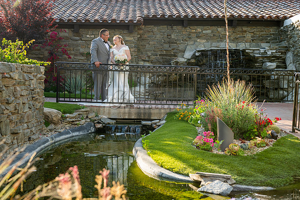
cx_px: 150
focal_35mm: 50
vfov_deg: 27.1
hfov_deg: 39.7
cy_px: 96
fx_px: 416
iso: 100
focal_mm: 48
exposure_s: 1/250
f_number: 4
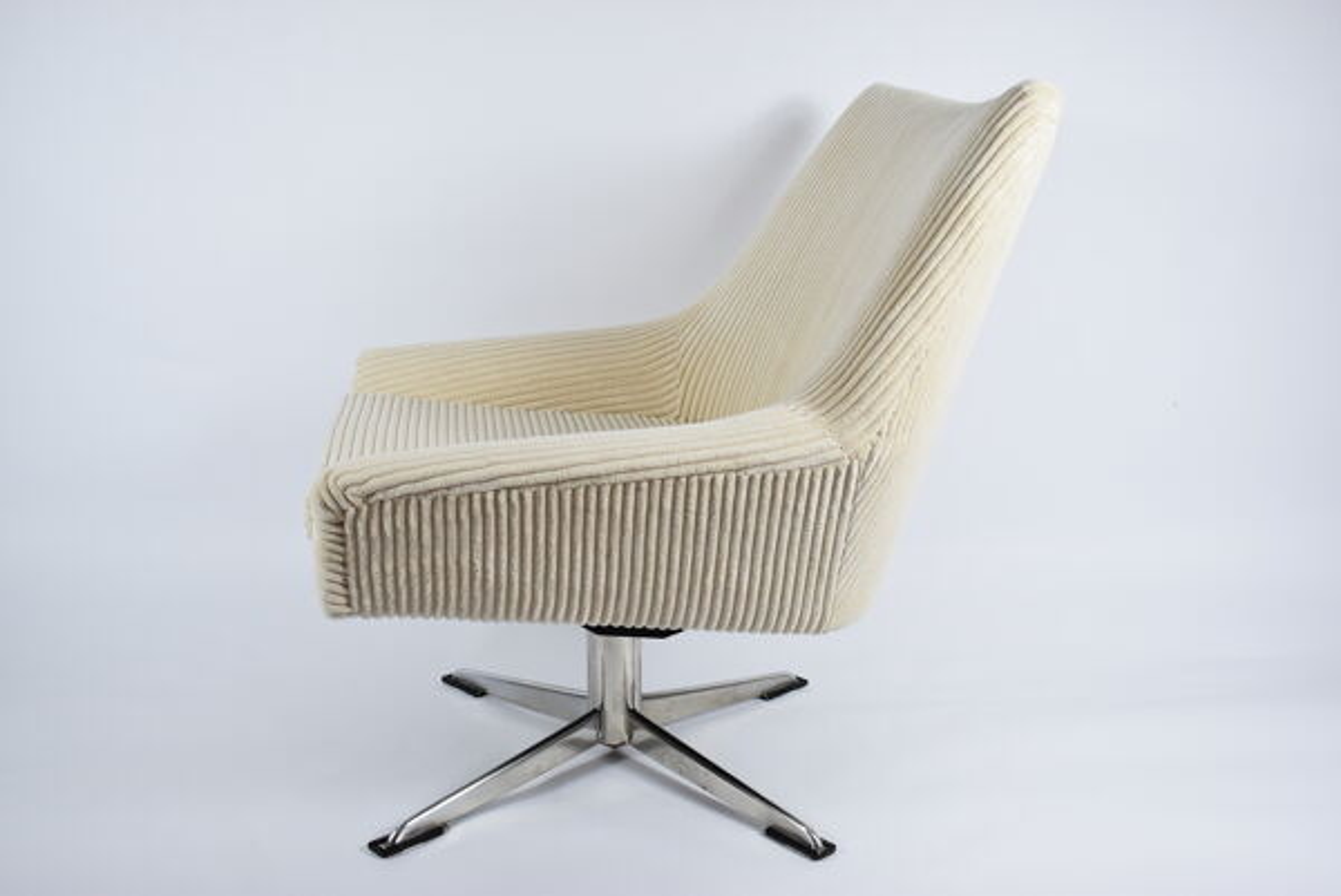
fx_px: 1398
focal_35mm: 38
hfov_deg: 51.3
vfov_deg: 35.5
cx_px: 670
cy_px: 448
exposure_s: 1/125
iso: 800
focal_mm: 25
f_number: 5
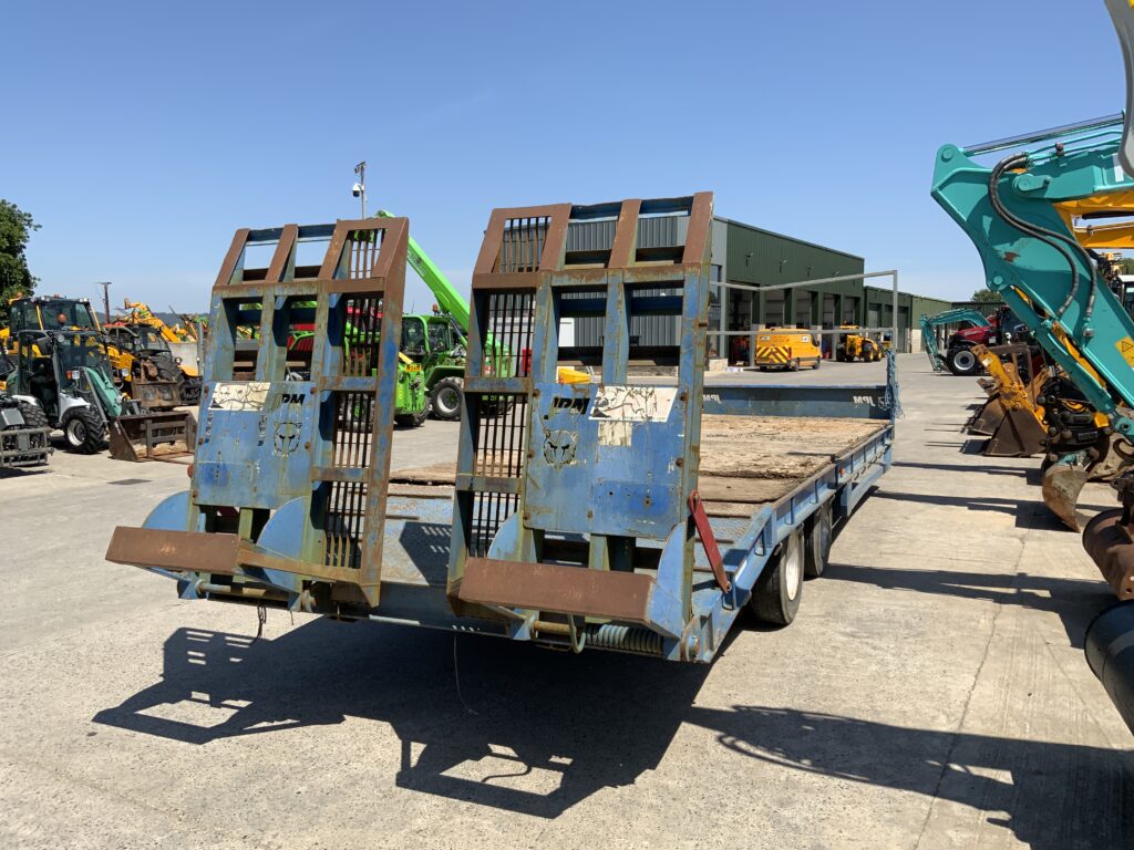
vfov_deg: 48.2
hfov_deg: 61.7
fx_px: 950
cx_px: 567
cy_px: 425
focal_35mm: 29
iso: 20
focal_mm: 3
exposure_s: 1/1984
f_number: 1.8
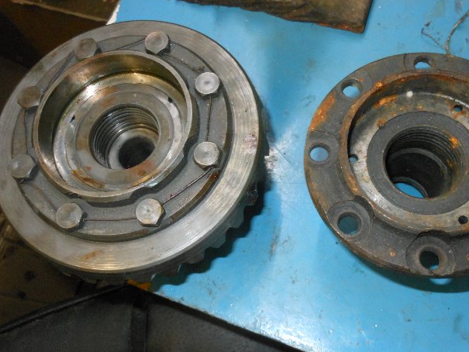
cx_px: 254
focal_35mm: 37
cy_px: 223
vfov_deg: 38.4
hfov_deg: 50.1
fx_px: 501
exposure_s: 1/25
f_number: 3.7
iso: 400
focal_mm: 5
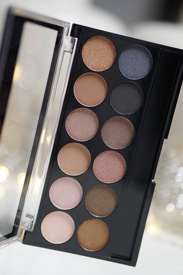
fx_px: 573
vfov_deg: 27.0
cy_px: 138
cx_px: 92
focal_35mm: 75
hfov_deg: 18.1
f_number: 1.8
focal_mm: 50
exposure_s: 1/800
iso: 800
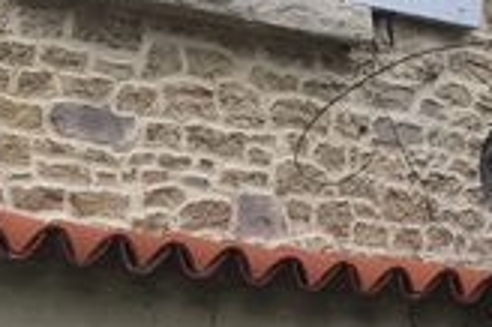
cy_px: 624
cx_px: -456
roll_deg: -2.2
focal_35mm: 184
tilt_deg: -3.2
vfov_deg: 7.2
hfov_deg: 10.4
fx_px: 2512
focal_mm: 4.15
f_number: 2.2
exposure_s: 1/409
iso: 25
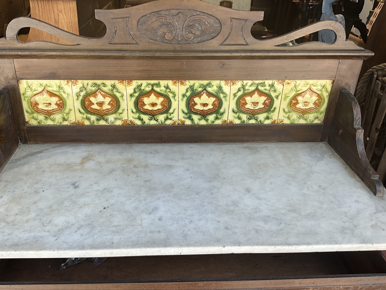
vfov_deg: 44.1
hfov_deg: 56.7
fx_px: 357
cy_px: 132
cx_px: 178
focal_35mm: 32
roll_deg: -1.7
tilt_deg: -28.4
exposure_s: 1/122
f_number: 1.8
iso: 20
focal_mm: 3
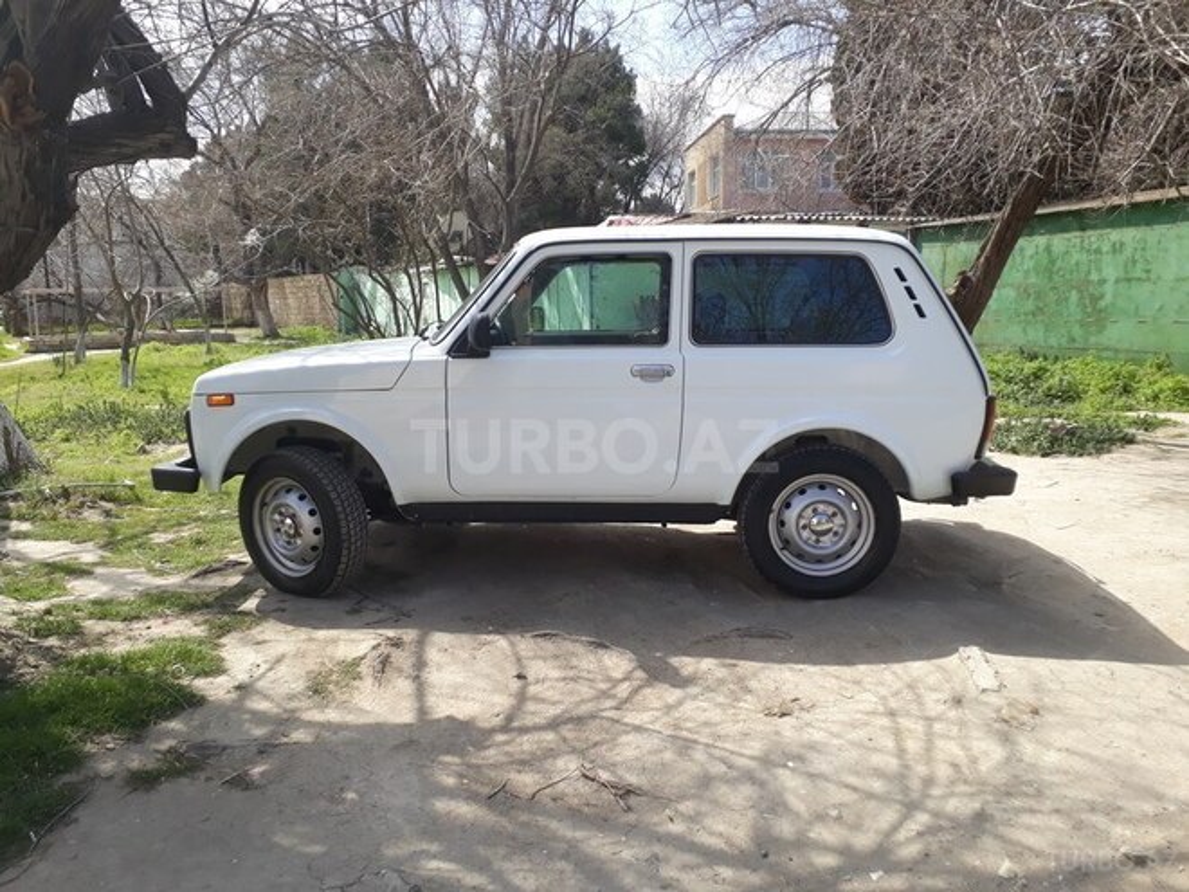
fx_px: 927
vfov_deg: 51.4
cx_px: 594
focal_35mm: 27
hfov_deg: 65.3
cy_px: 446
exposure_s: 1/624
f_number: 1.9
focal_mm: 3.6
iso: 40
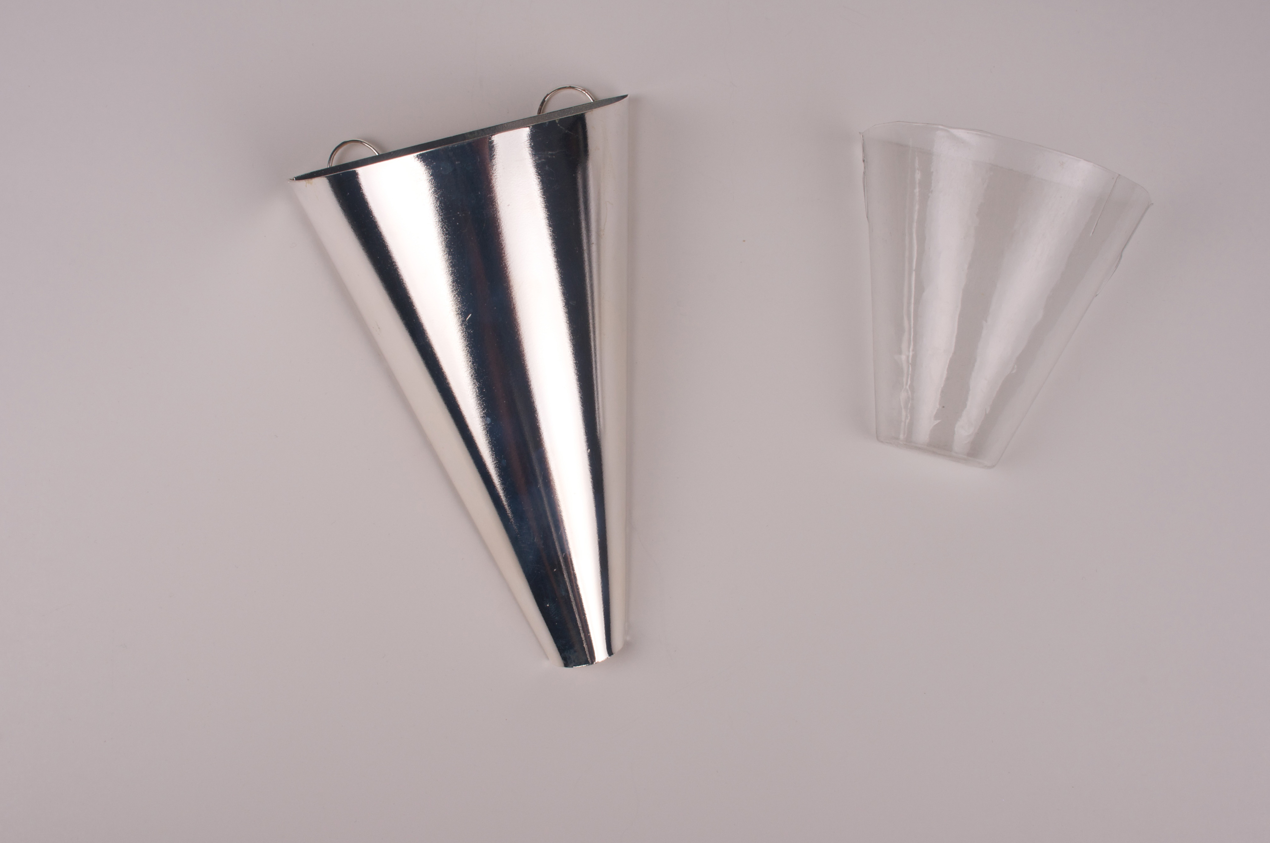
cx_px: 603
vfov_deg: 29.8
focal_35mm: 45
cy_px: 431
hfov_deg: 43.6
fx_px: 1586
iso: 200
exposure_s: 1/125
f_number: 13
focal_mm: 28
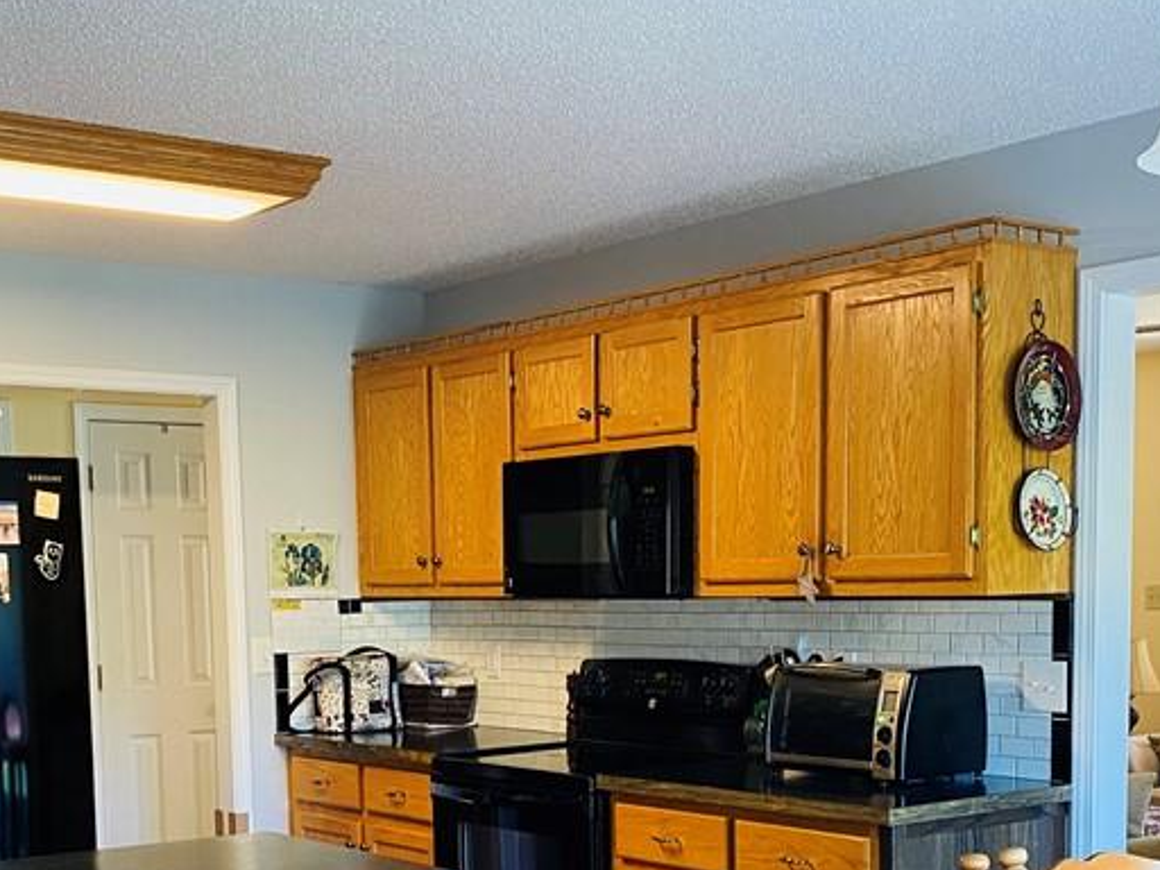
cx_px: 501
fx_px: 1743
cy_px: 770
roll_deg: +1.0
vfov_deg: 27.1
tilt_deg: -5.4
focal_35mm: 52
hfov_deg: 36.8
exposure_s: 1/60
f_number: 1.8
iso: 250
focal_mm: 4.25
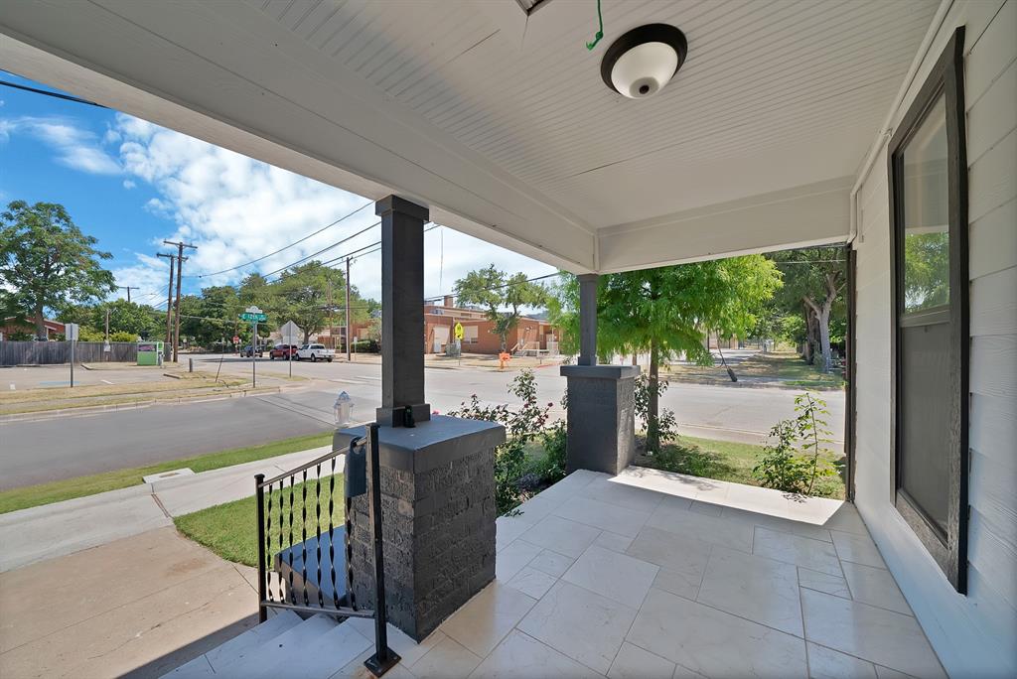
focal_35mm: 12
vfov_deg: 90.1
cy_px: 340
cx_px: 508
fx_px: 339
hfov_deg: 112.6
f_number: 9
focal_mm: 12
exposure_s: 1/200
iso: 640
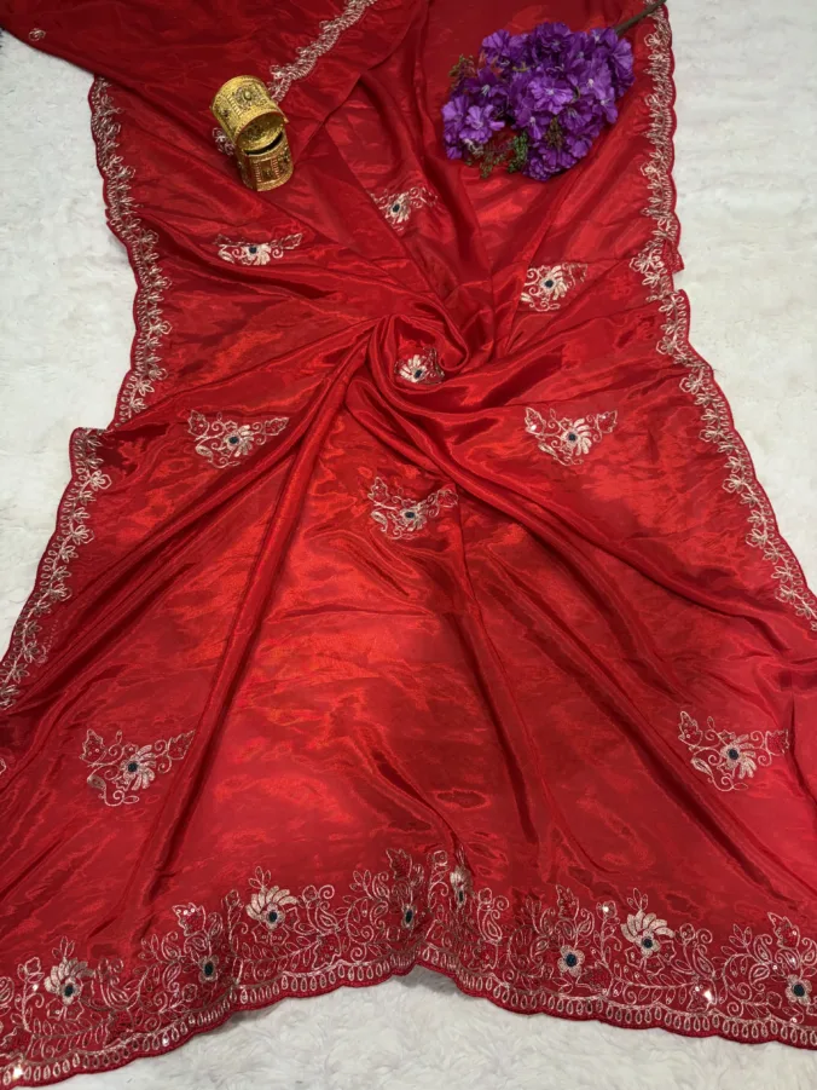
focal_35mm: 26
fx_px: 818
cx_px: 408
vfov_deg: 67.3
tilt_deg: -65.6
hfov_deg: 53.1
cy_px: 545
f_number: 1.6
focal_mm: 5.96
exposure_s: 1/100
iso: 40
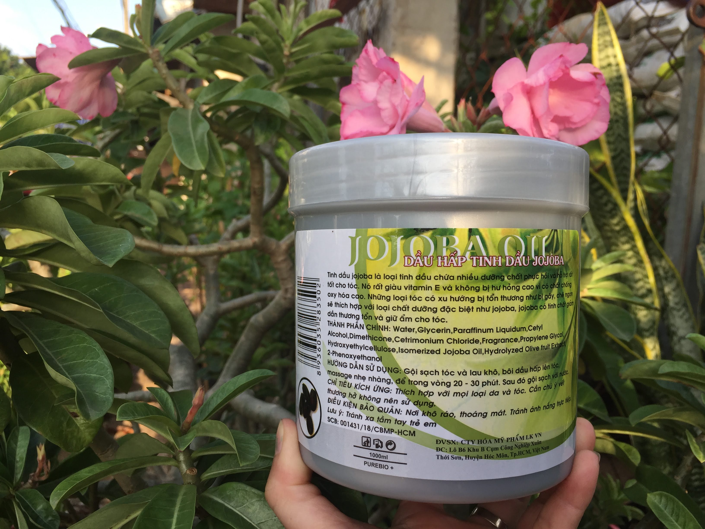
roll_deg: -2.9
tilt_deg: -4.2
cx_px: 352
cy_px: 264
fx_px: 591
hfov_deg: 61.7
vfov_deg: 48.2
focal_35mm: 29
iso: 32
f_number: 2.2
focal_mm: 4.15
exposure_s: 1/324
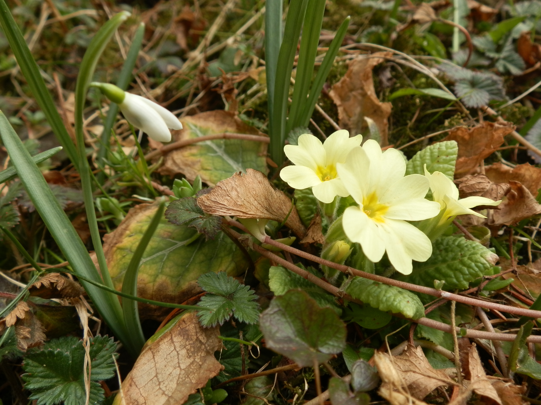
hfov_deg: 63.4
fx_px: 438
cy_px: 202
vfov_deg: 49.7
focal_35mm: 28
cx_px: 270
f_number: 3.1
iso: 64
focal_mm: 5
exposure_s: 1/100
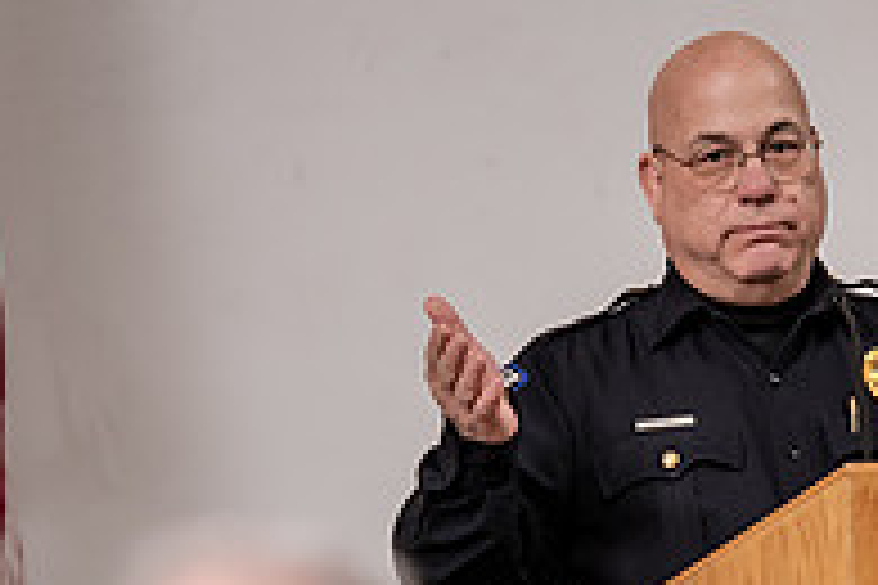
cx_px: 747
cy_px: 691
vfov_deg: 3.0
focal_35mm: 460
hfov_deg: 4.5
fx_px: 11218
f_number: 3.2
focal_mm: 155
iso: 1250
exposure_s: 1/200
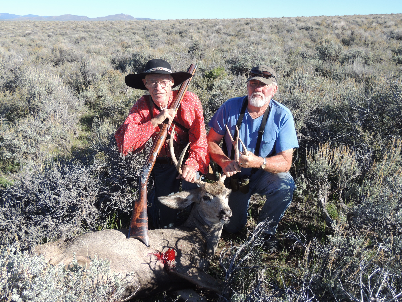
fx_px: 406
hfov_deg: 52.6
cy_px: 151
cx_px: 201
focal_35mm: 35
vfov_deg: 40.7
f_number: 3.3
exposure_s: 1/640
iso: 100
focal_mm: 6.2
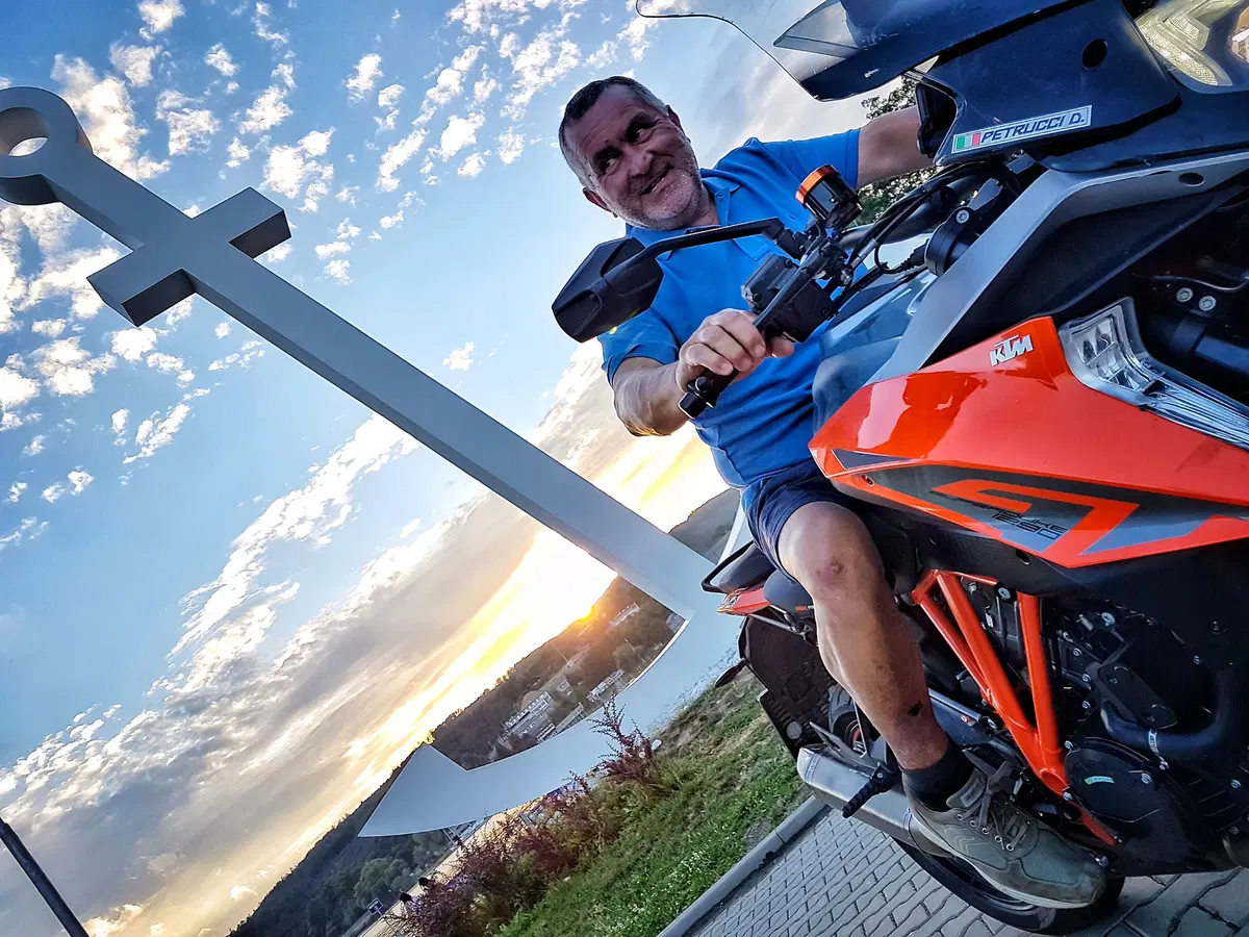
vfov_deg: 53.1
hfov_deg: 67.3
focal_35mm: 26
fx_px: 938
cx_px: 624
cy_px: 468
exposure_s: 1/501
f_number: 1.7
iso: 40
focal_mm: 4.2
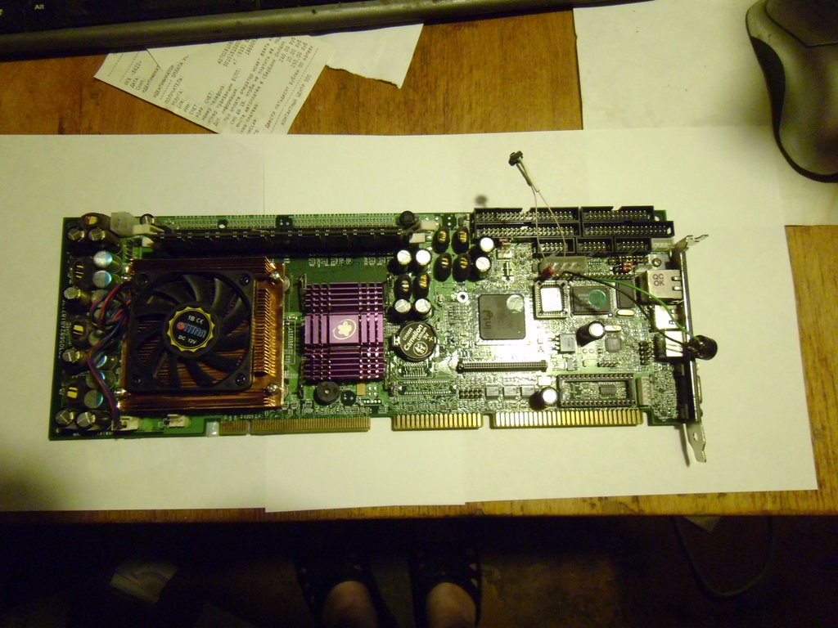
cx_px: 419
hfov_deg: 67.3
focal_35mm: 26
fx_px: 629
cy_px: 314
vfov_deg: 53.1
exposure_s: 1/30
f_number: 2.8
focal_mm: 4.7
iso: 400
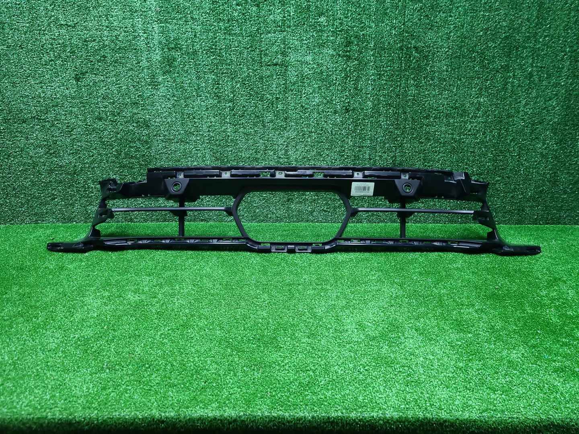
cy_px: 217
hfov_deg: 67.3
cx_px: 290
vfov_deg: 53.1
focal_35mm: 26
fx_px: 435
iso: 150
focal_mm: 5.4
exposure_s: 1/50
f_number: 1.8
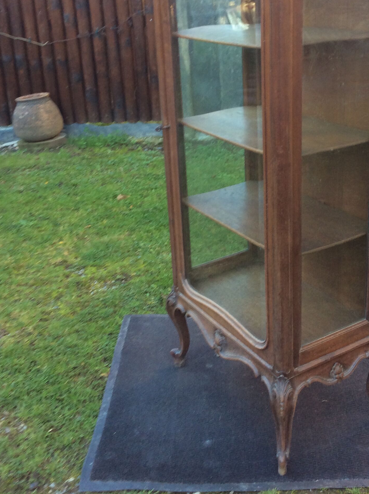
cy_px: 171
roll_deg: +1.3
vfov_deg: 42.5
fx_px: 627
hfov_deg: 32.7
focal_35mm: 44
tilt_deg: -20.4
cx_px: 223
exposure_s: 1/50
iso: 40
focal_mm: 3.3
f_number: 2.4
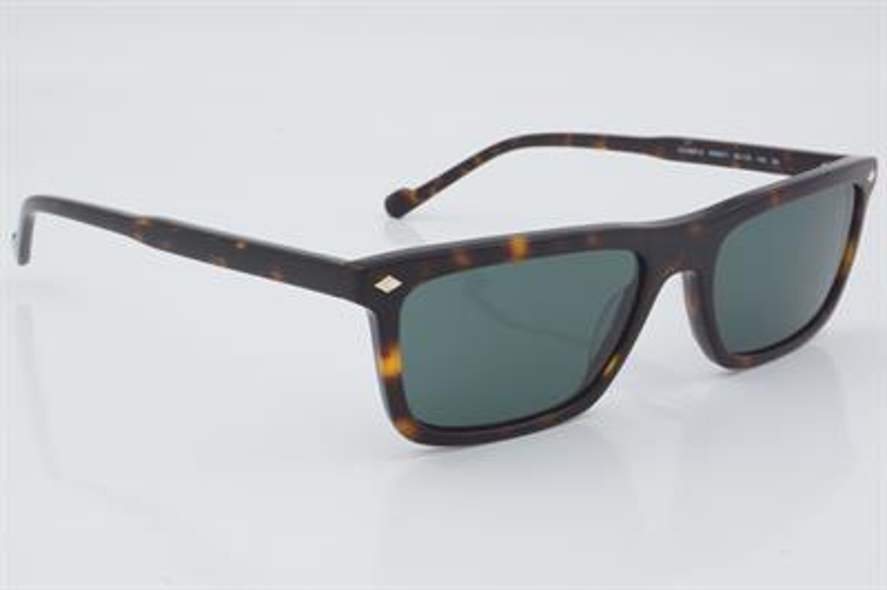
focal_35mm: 75
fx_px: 1846
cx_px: 444
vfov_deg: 18.2
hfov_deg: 27.0
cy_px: 295
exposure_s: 1/3
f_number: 32
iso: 100
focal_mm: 50
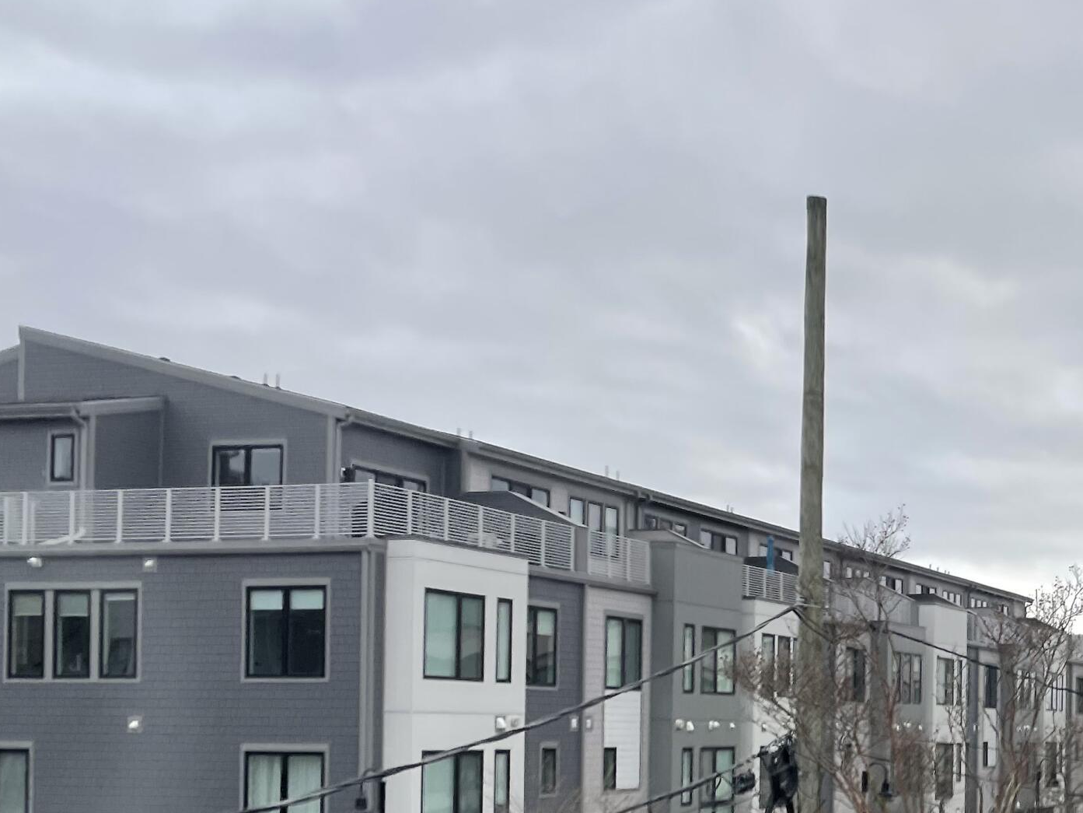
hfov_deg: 31.5
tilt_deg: +1.2
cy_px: 730
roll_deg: -0.4
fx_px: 1752
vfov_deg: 25.3
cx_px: 1112
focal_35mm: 56
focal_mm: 4.2
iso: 32
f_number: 1.6
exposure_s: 1/329
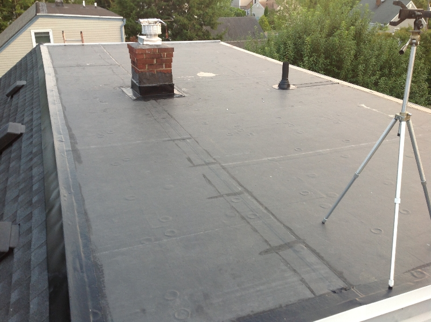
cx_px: 216
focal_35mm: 35
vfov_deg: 40.6
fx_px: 435
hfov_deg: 52.7
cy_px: 161
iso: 64
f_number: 2.4
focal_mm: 4.28
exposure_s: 1/60
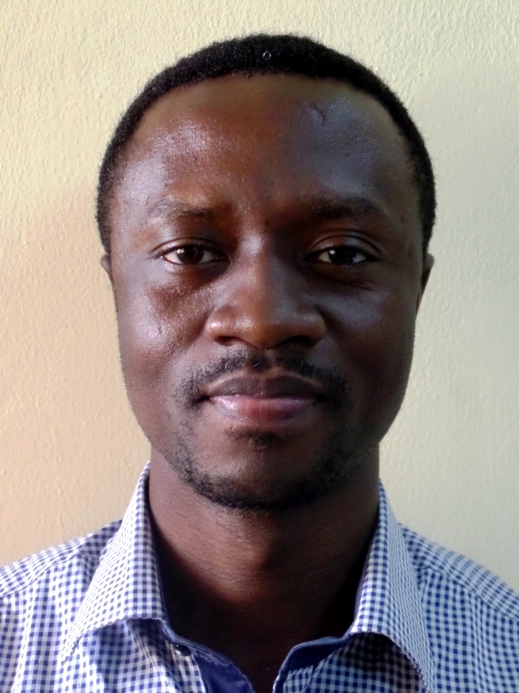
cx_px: 260
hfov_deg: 18.9
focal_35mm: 78
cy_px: 346
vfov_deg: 25.0
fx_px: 1559
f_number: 3.8
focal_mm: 13.9
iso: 800
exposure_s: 1/30
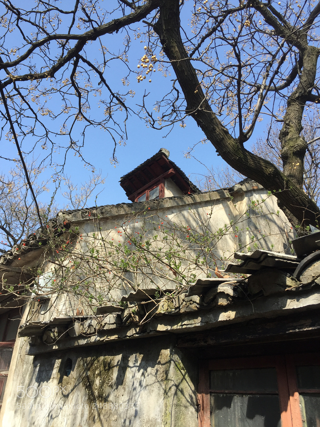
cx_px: 160
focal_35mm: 29
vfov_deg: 61.7
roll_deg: -2.0
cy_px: 214
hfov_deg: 48.2
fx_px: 357
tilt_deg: +27.9
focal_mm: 4.15
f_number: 2.2
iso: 32
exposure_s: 1/989
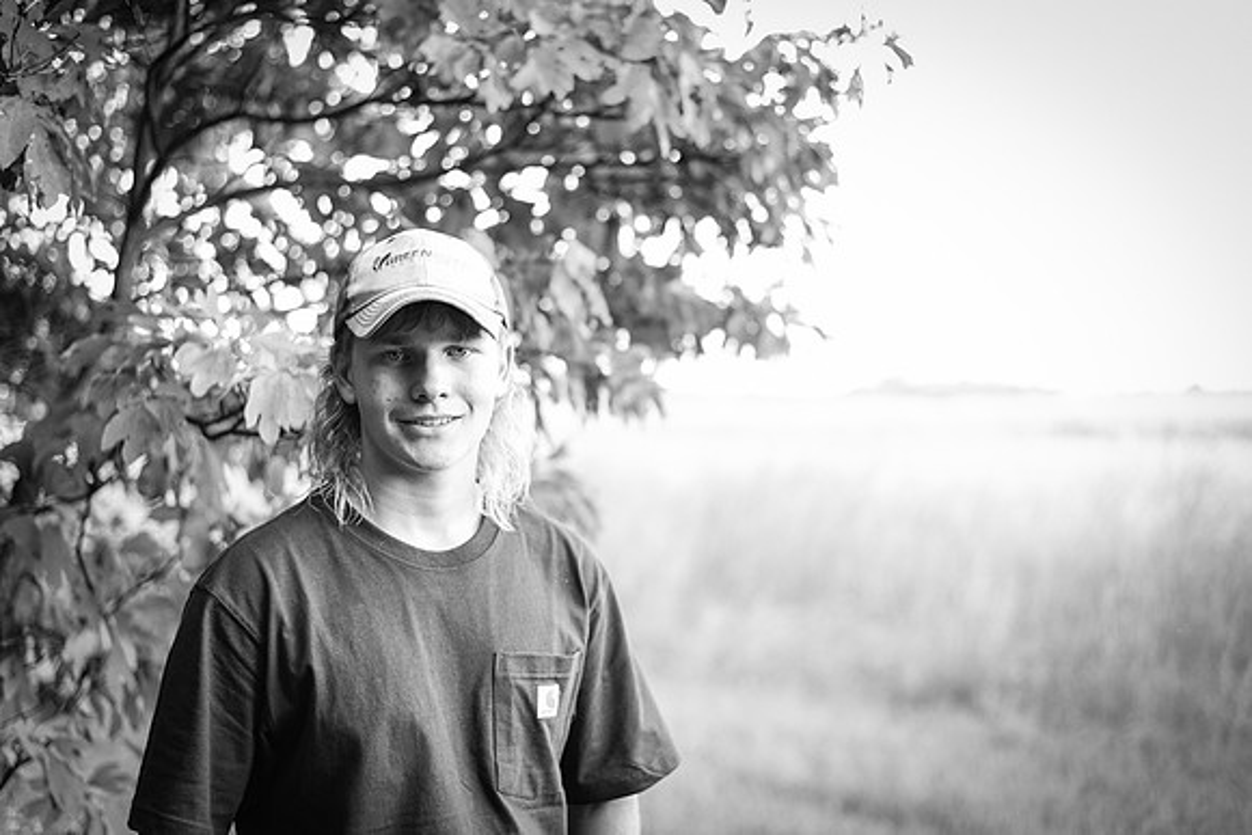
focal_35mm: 50
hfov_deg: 39.6
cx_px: 626
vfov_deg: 27.0
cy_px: 418
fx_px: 1739
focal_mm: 50
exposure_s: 1/1000
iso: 1600
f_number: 2.2
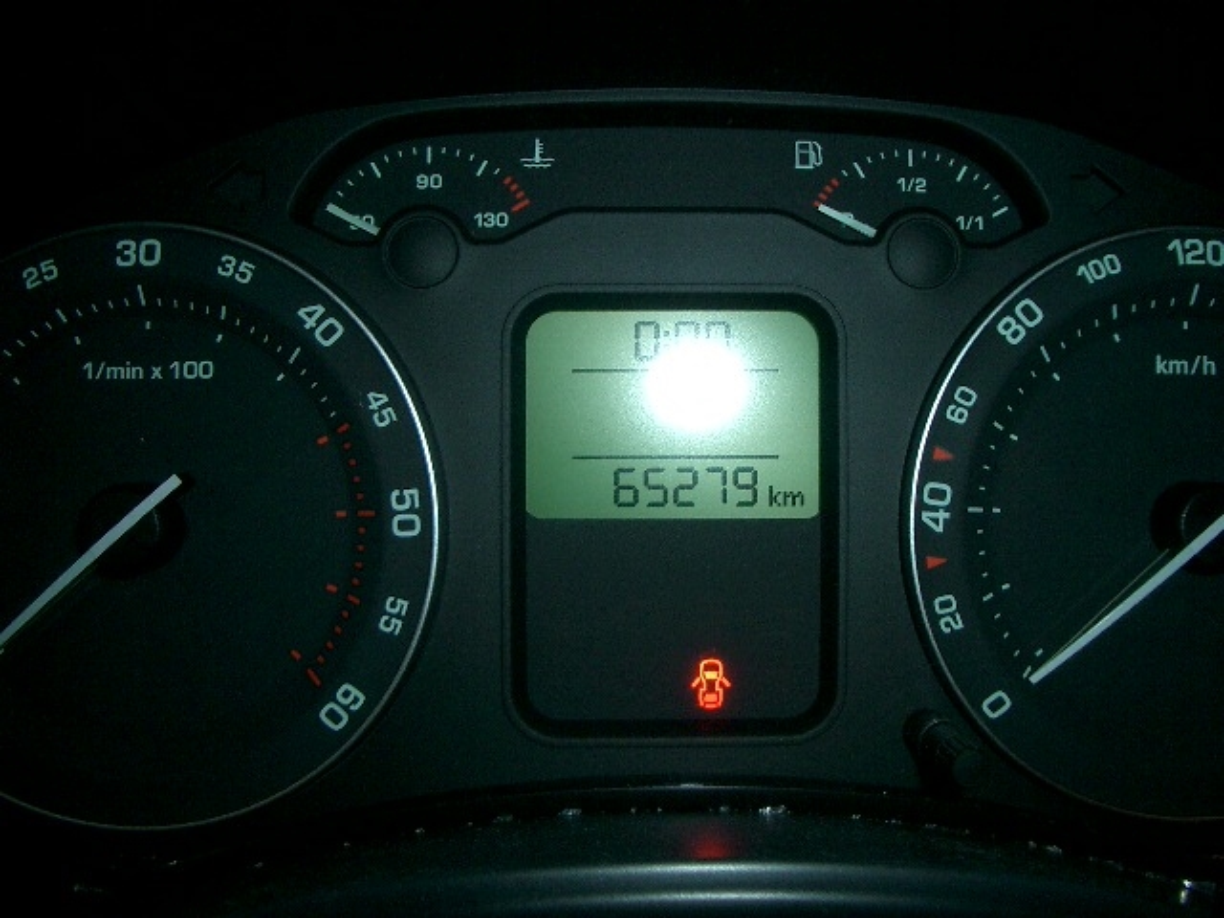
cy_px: 459
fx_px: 1238
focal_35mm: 35
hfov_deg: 52.6
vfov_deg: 40.7
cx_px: 612
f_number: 2.6
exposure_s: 1/40
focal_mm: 5.8
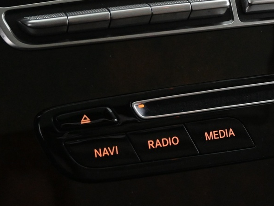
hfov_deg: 19.8
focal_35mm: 97
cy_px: 19
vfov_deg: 15.1
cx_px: 260
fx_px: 768
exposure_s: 1/40
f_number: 4.2
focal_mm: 24.5
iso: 4000
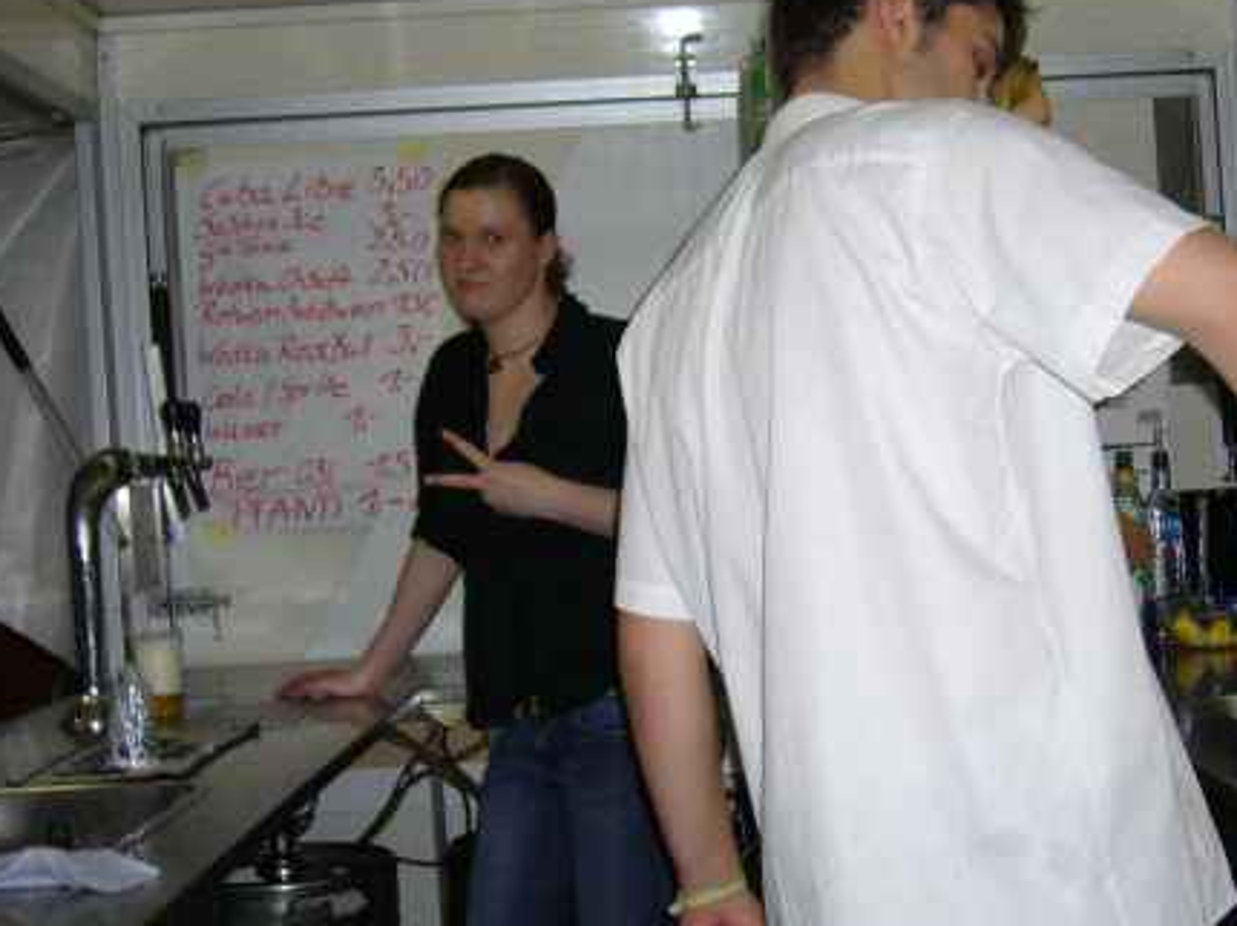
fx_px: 2036
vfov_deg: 25.6
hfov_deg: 33.7
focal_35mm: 57
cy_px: 439
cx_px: 713
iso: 125
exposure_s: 1/60
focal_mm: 5.8
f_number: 2.8
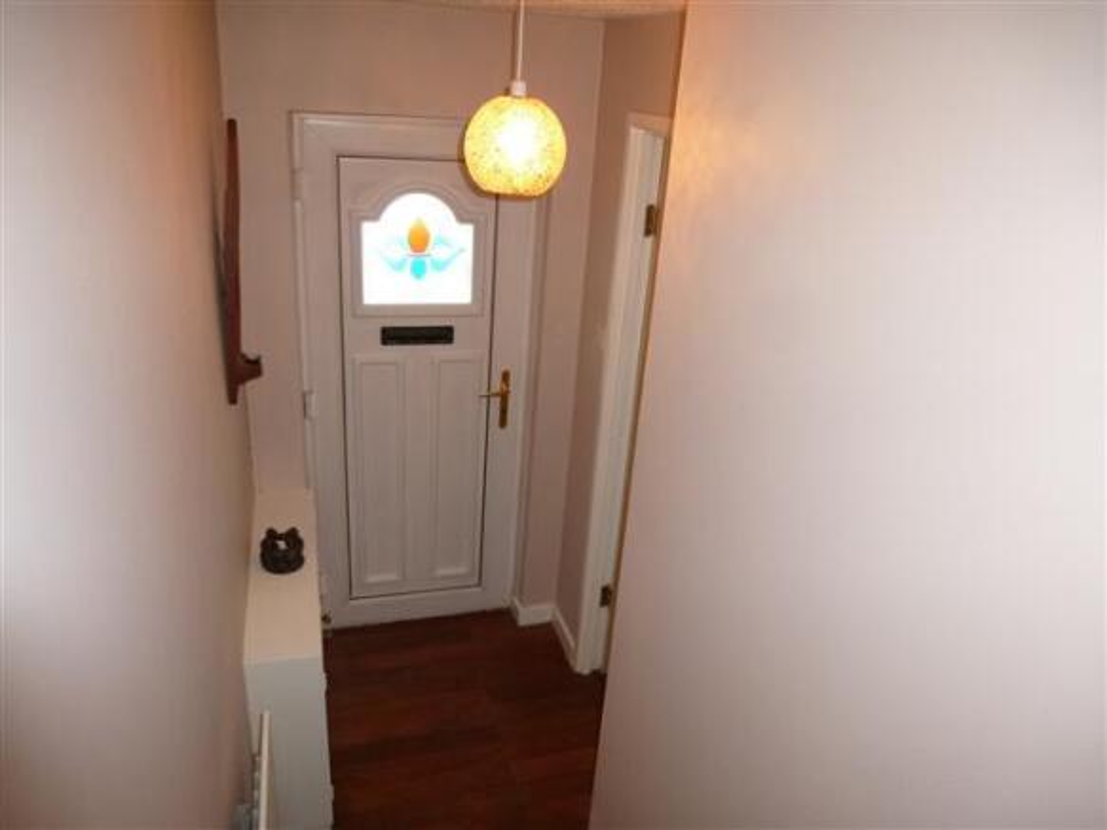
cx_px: 554
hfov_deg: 71.6
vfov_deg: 56.8
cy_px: 415
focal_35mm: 24
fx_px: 767
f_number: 3.3
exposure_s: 1/60
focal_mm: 4.3
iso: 500
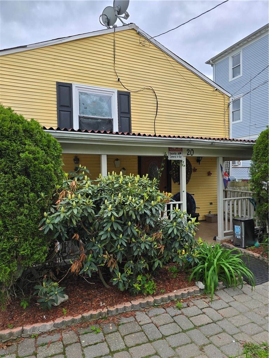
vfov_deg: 73.9
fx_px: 238
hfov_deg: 58.9
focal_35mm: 23
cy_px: 179
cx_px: 134
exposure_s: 1/180
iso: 16
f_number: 1.7
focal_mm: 6.3
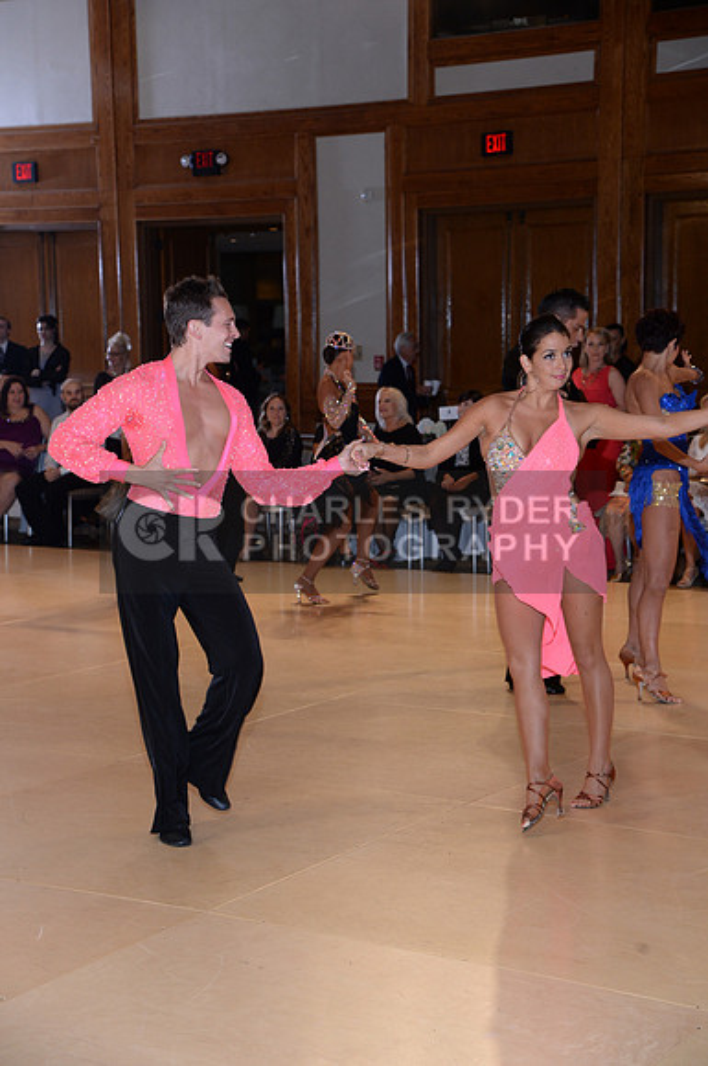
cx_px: 354
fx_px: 1953
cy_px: 533
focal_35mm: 66
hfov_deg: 20.6
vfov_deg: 30.6
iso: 1250
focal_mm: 66
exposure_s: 1/250
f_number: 5.6
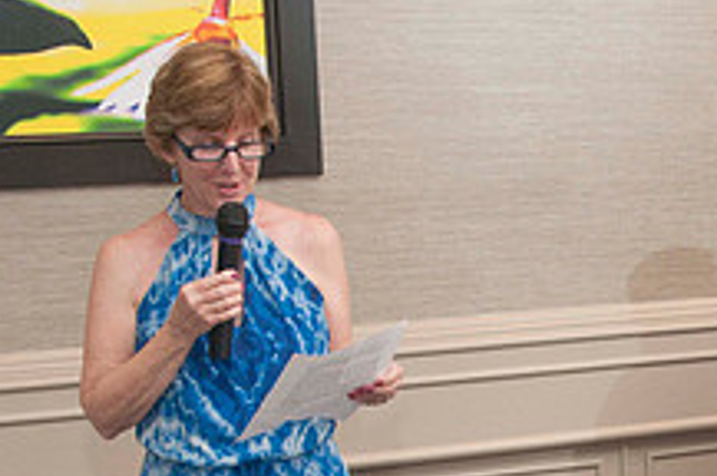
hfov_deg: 22.8
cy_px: 474
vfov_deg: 15.2
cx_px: 588
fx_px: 1750
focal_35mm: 88
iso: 800
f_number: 5.6
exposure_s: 1/60
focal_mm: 22
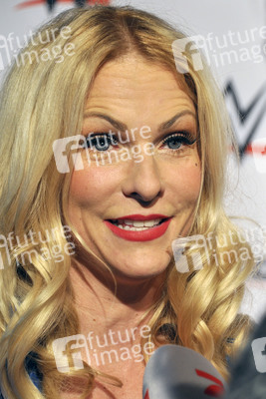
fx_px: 1495
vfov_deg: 15.2
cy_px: 200
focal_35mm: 135
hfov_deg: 10.2
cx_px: 133
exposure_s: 1/125
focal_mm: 90
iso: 640
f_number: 6.3
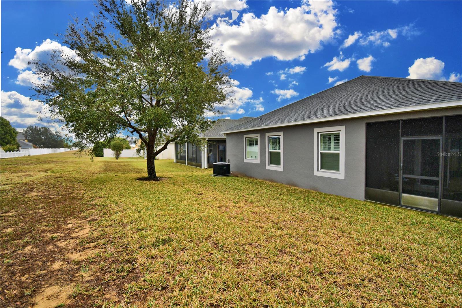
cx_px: 231
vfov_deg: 77.3
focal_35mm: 15
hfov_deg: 100.4
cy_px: 154
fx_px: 192
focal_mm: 10
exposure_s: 1/500
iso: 200
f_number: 4.5
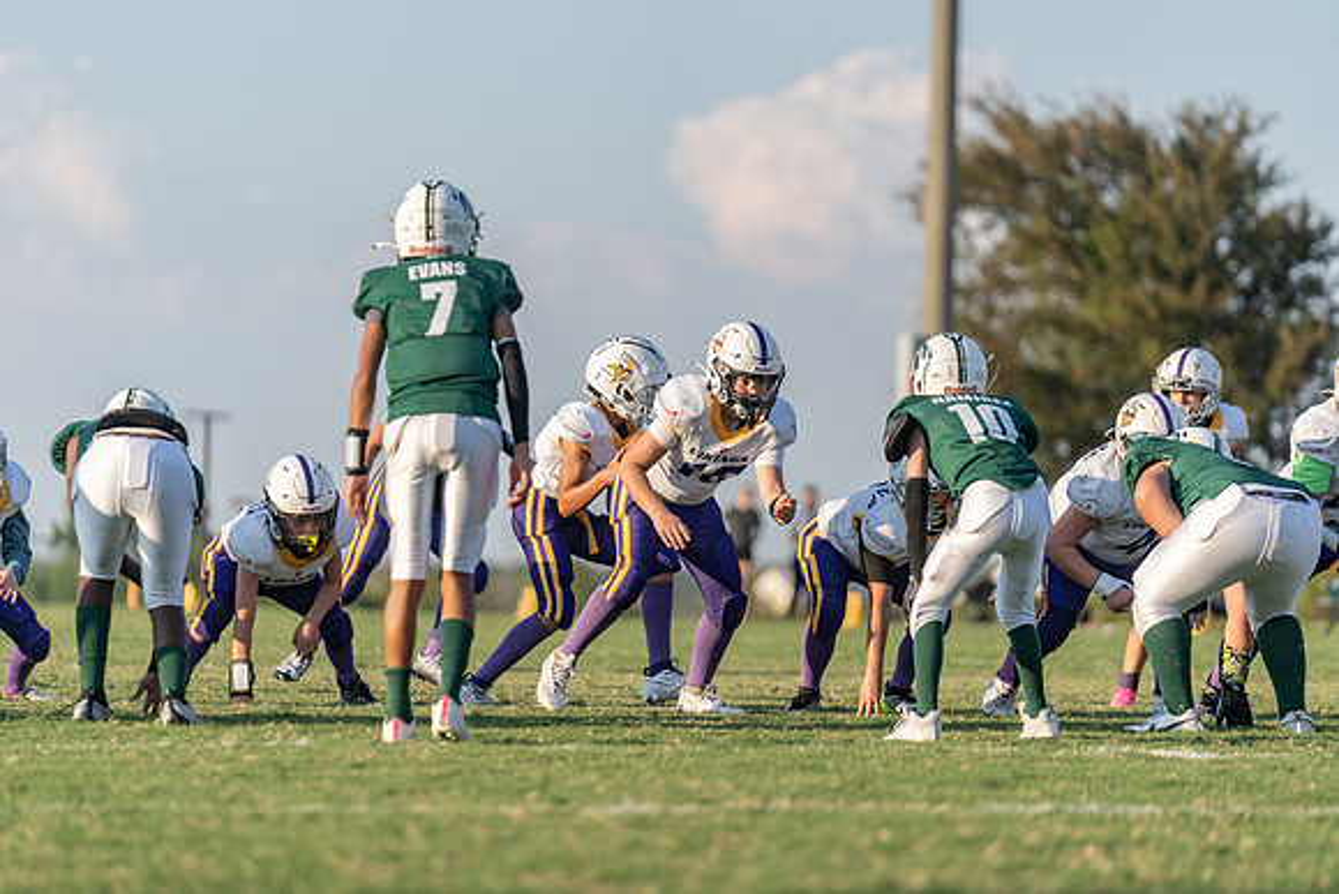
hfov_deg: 10.3
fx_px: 7440
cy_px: 447
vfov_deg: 6.9
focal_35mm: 200
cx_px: 670
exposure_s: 1/1600
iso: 160
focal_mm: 200
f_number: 2.8
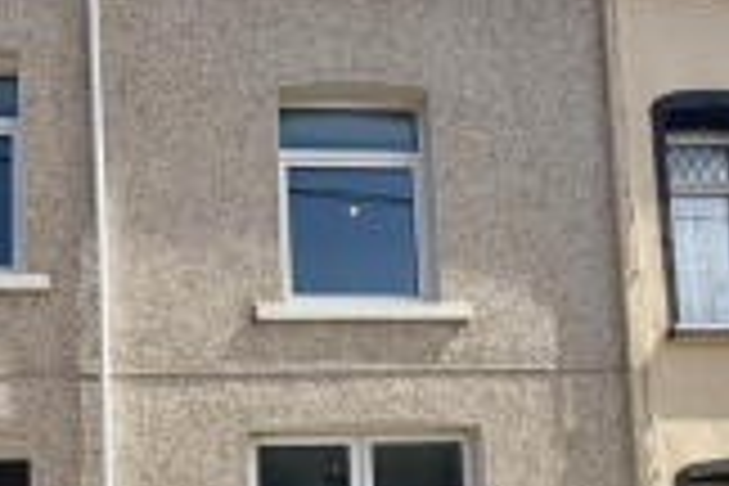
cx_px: 223
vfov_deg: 30.8
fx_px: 769
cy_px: 551
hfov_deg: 49.5
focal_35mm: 38
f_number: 2.2
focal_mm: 2.22
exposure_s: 1/770
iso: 25
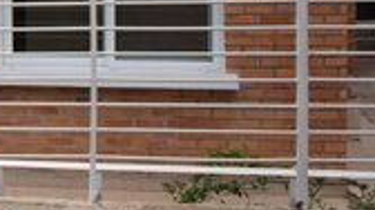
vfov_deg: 8.2
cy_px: -66
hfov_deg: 12.6
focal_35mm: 145
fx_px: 1440
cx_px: -431
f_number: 3.5
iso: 100
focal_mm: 18
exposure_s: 1/640
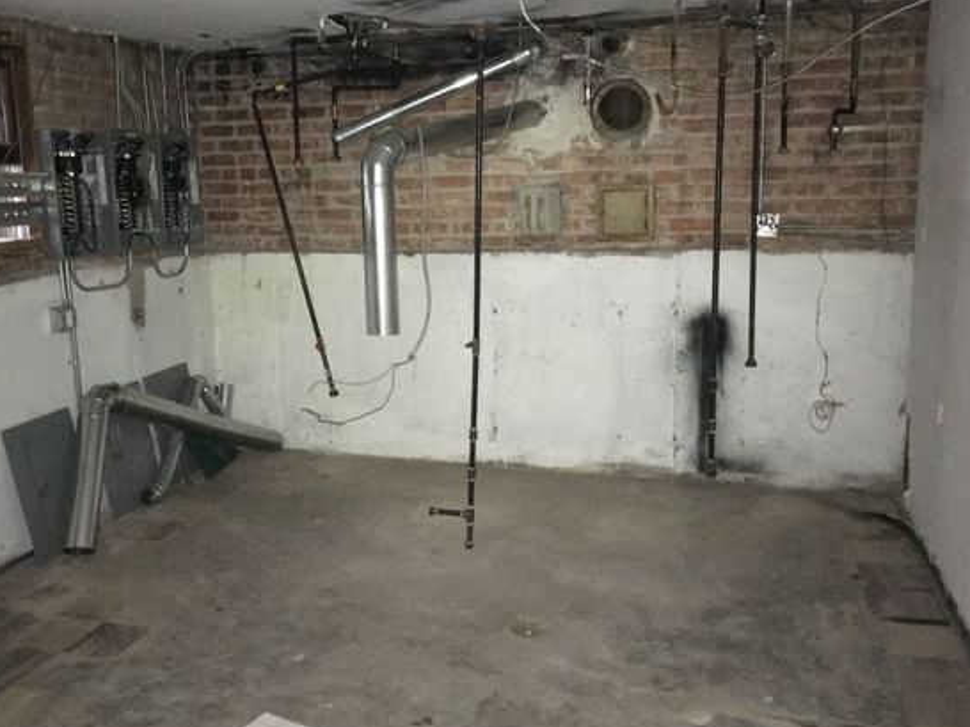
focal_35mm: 34
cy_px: 356
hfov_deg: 53.8
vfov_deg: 41.8
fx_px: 952
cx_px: 417
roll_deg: +1.7
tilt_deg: -10.4
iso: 800
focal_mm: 4.15
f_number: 2.2
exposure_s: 1/16
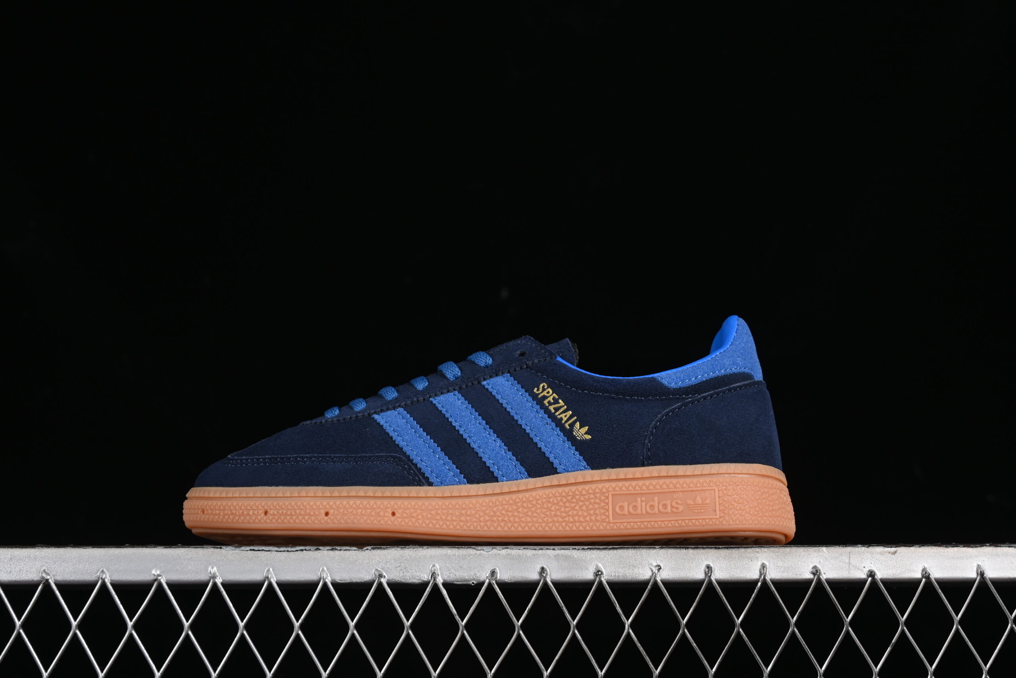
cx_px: 508
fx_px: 2032
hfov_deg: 28.1
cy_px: 339
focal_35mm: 72
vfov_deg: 18.9
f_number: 7.1
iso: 125
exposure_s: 1/125
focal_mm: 48
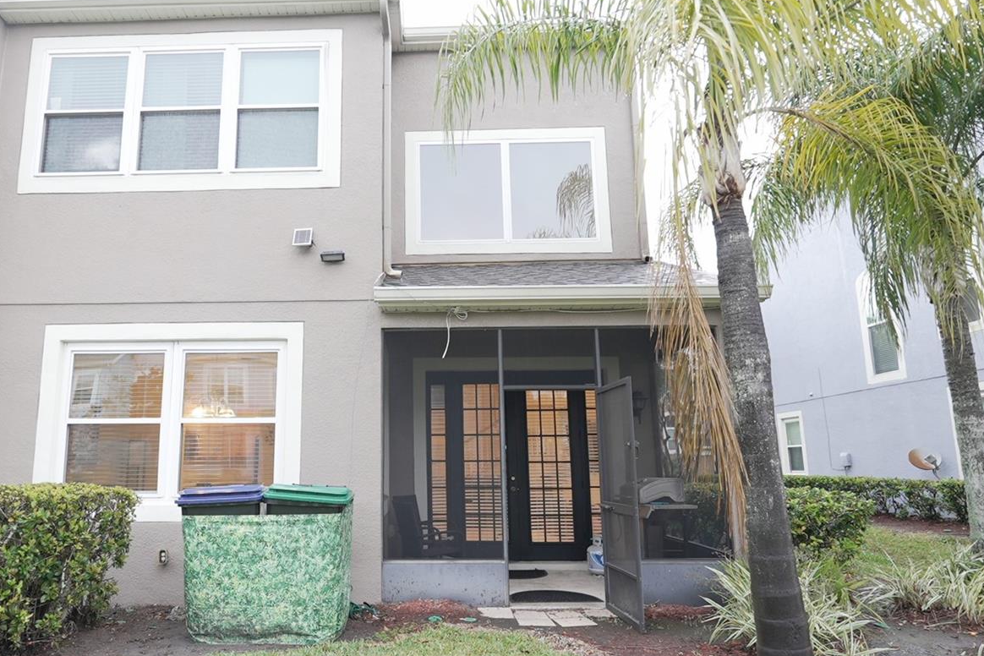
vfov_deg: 57.1
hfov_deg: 77.8
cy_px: 357
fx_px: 601
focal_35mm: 22
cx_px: 400
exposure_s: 1/30
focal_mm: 11
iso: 200
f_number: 1.8
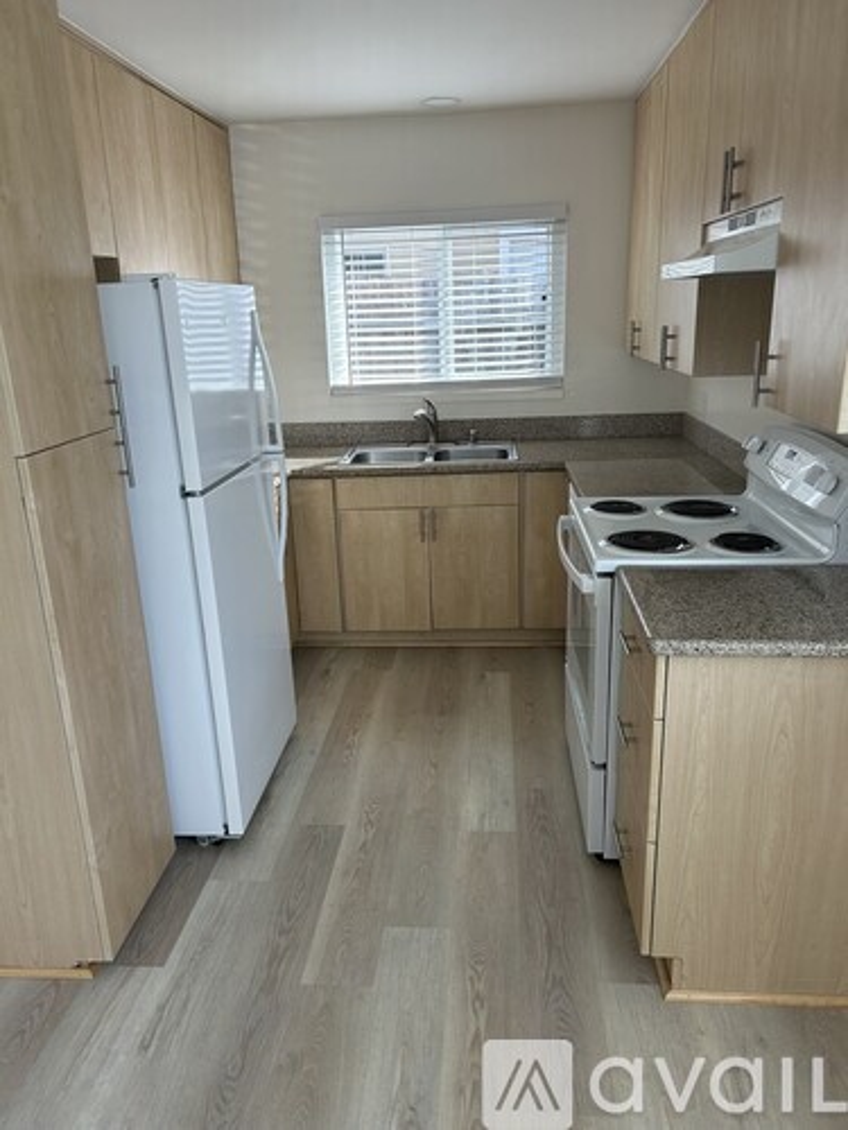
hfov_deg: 53.1
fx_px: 849
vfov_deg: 67.3
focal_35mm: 26
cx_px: 424
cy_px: 565
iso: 40
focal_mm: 5.7
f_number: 1.5
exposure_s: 1/208
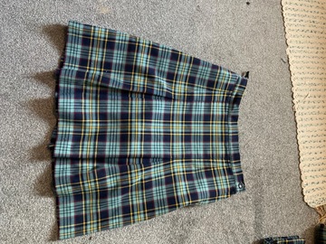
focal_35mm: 29
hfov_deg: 61.7
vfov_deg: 48.2
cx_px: 163
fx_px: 273
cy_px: 122
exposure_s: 1/60
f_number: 1.8
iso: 200
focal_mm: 3
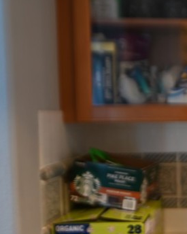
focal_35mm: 67
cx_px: 240
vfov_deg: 28.1
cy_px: 162
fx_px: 464
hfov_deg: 20.8
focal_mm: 24
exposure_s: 1/6
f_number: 2.8
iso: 200
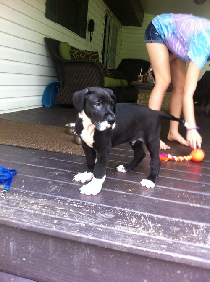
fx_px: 284
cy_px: 141
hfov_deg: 40.6
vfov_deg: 52.7
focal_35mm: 35
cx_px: 105
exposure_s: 1/25
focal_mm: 3.85
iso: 80
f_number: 2.8
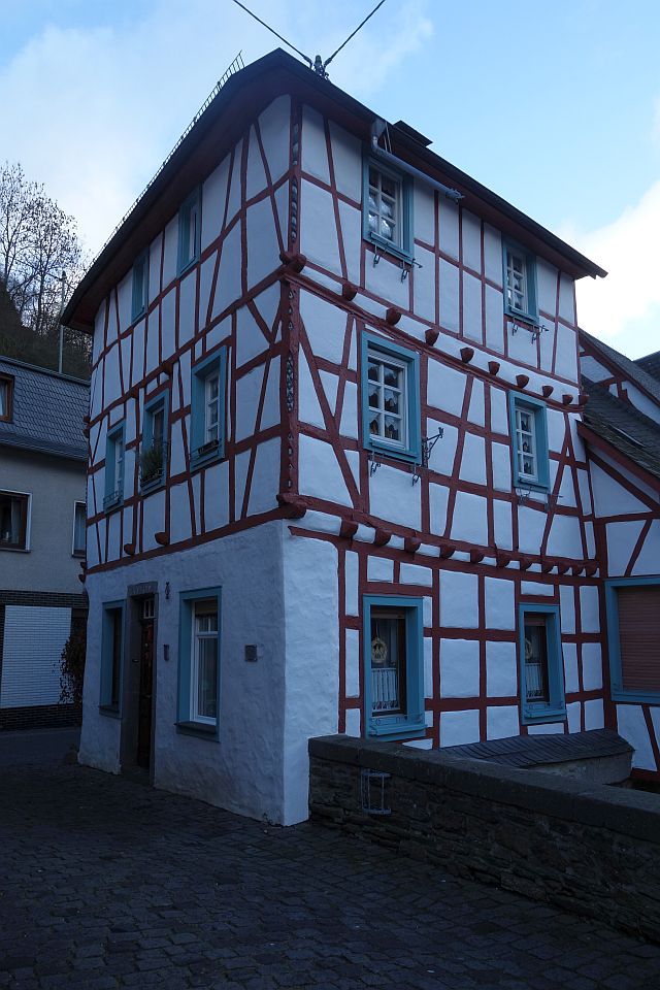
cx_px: 330
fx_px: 825
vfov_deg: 61.9
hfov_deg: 43.6
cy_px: 495
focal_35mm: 30
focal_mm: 11.32
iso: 125
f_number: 8
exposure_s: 1/50
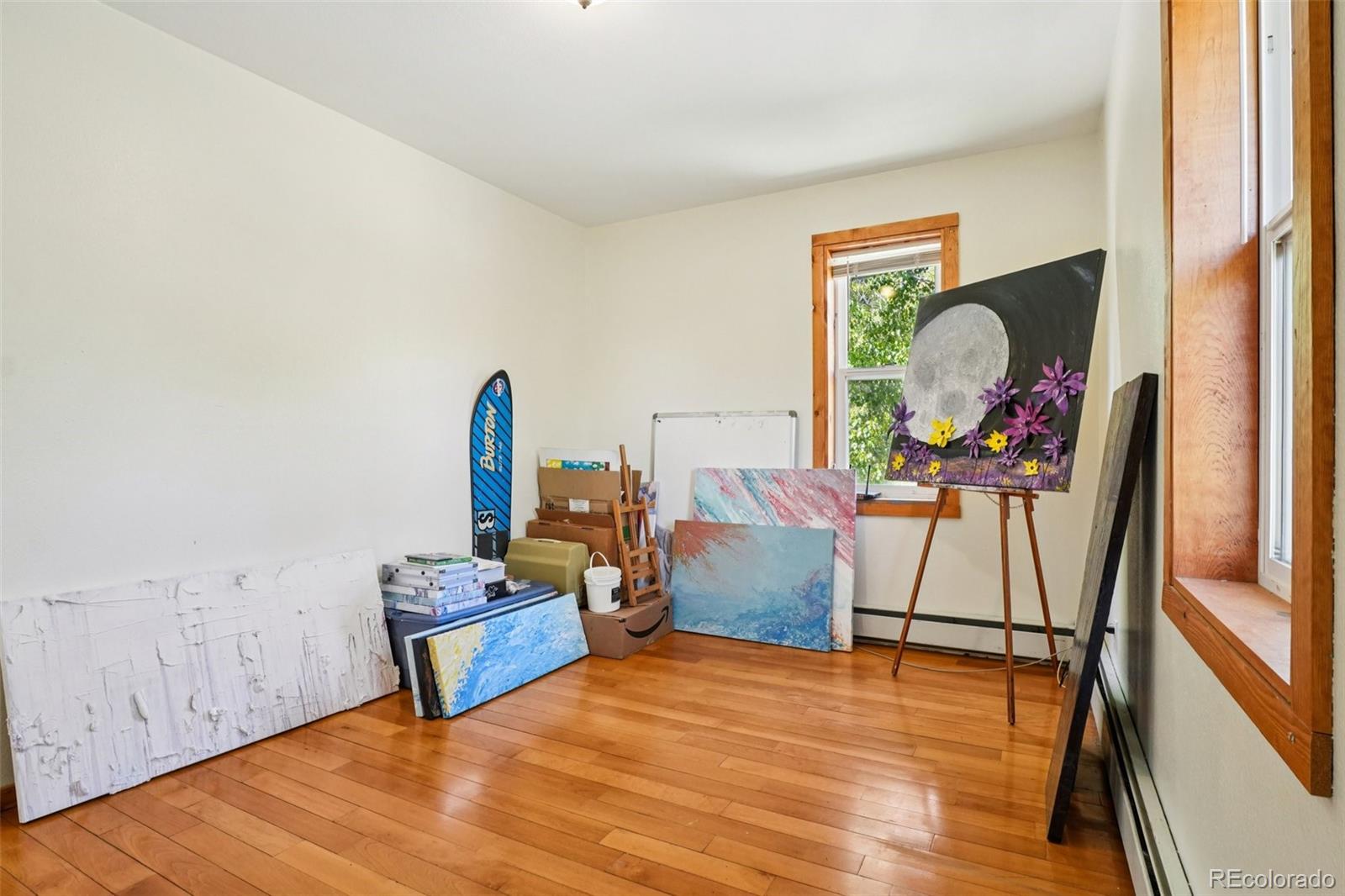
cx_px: 672
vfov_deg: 72.0
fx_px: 616
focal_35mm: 16
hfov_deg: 95.0
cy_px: 448
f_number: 8
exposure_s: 1/30
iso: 800
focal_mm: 11
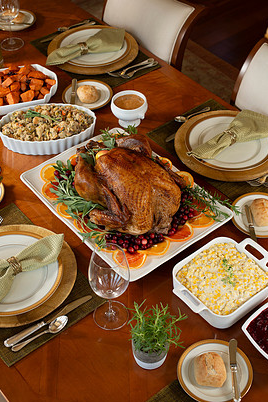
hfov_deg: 24.2
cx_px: 132
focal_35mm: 56
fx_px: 625
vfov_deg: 35.6
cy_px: 185
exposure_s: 1/60
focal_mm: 50
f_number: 6.3
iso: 200
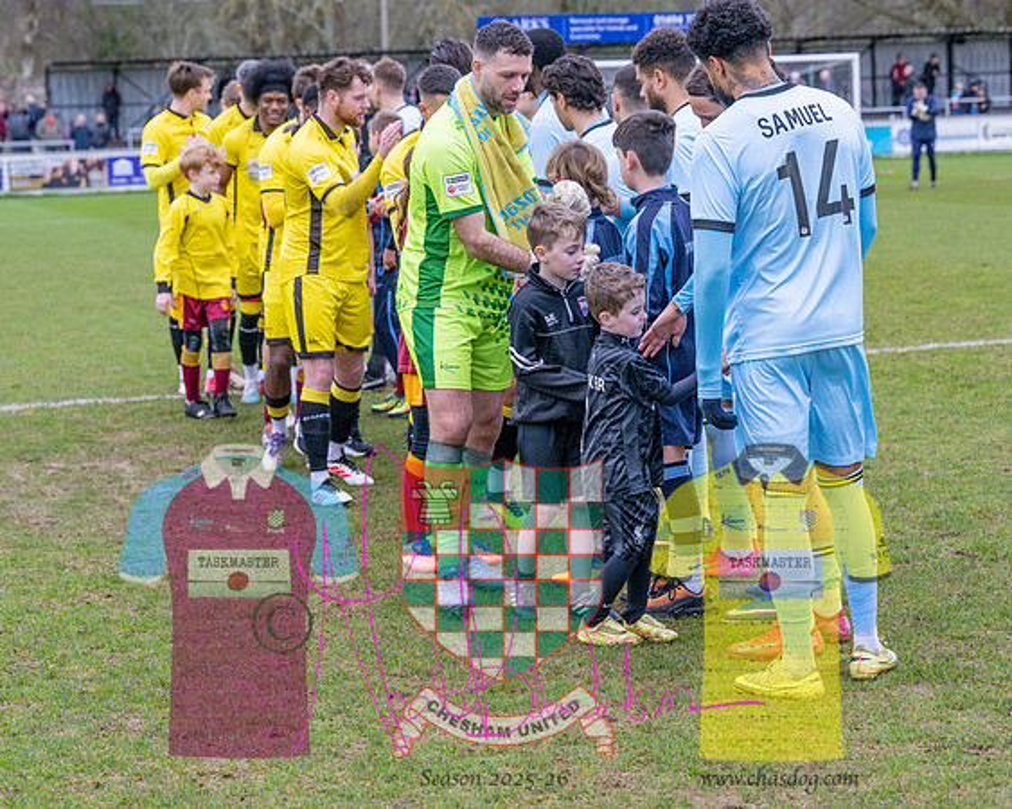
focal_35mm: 96
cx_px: 491
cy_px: 404
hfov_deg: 20.0
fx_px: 2866
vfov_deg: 16.1
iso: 400
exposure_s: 1/500
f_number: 5
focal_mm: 85
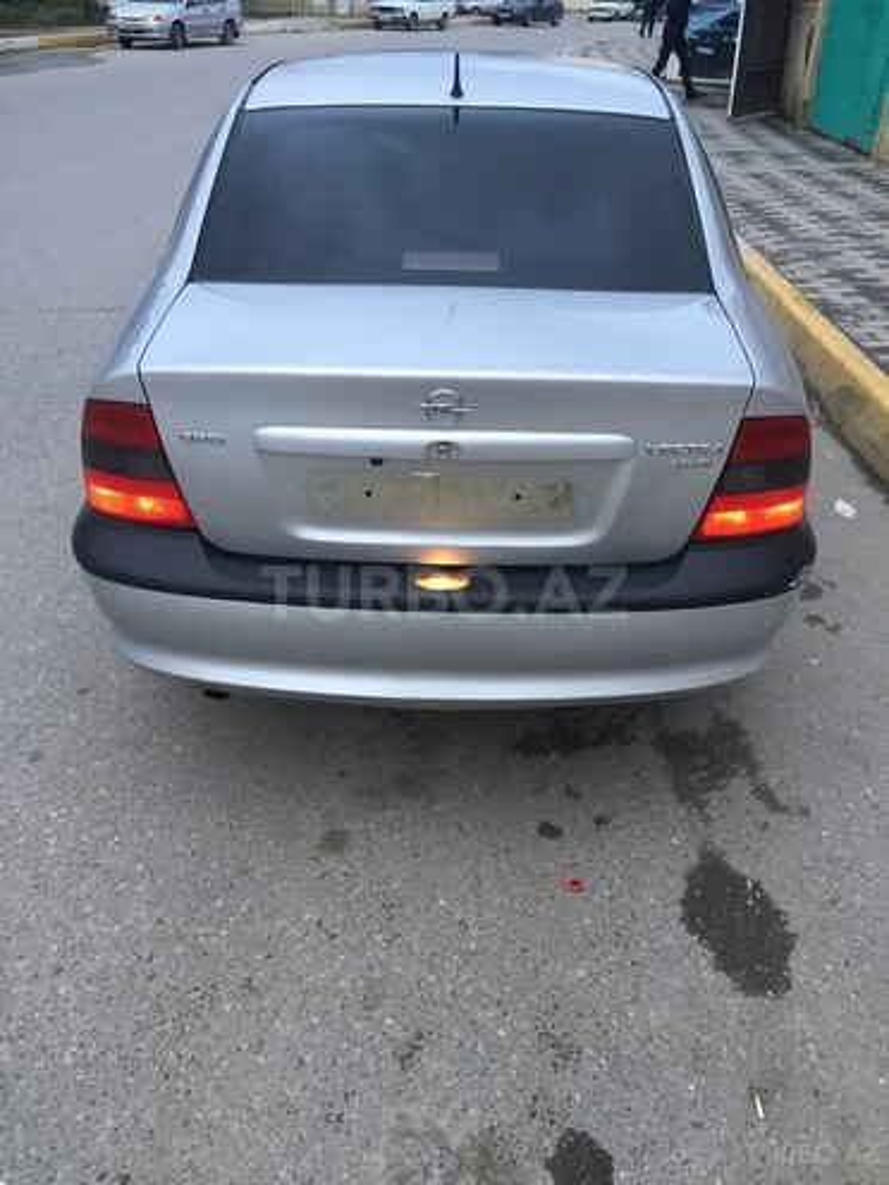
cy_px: 592
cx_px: 444
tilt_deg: -29.2
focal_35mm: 29
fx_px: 993
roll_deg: -0.9
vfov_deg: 61.7
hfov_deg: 48.2
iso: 40
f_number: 2.2
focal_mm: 4.15
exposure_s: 1/33
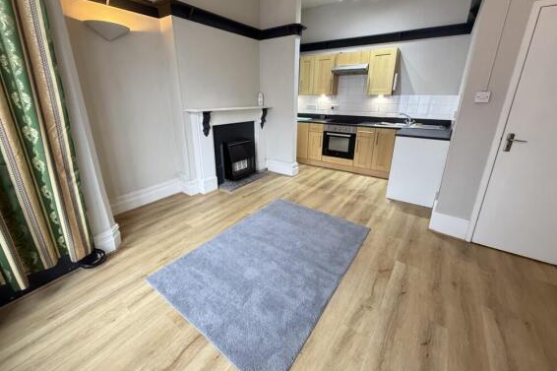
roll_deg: -0.2
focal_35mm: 15
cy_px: 165
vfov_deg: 77.0
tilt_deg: -17.2
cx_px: 271
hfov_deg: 100.4
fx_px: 232
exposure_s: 1/50
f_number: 2.2
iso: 400
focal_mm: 2.22
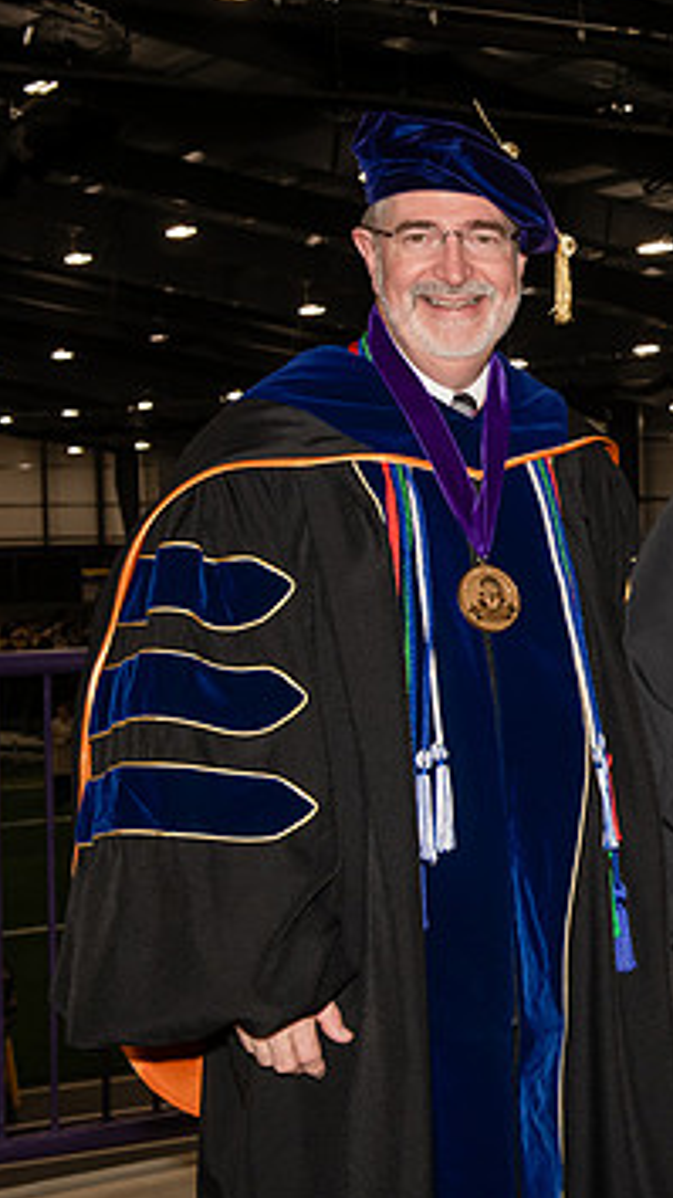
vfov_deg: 29.4
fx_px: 2285
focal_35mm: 72
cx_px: 835
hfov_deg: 16.0
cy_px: 601
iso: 800
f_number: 6.3
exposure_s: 1/200
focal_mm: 42
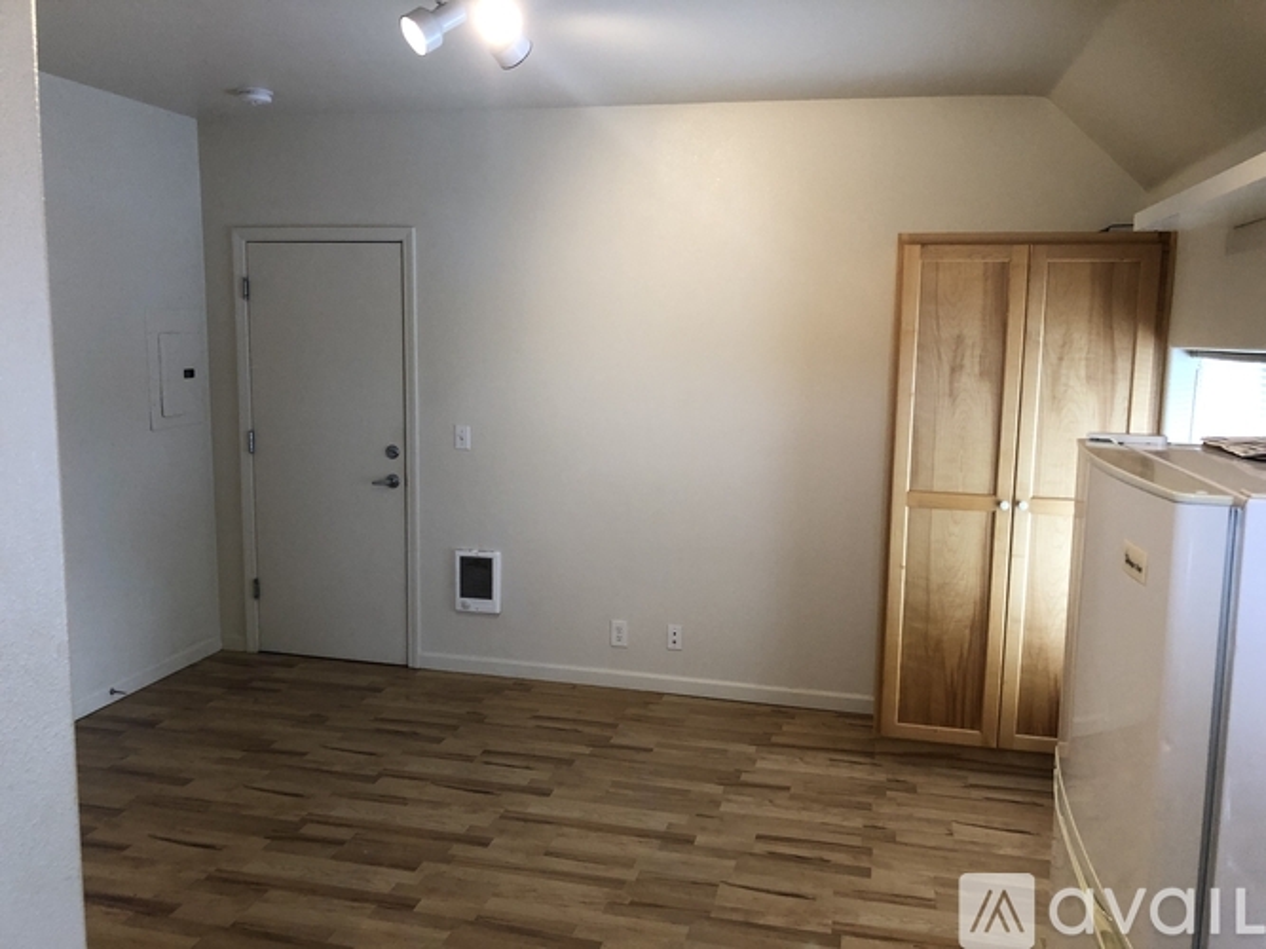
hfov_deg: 63.5
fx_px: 1024
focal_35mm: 28
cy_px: 474
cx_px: 633
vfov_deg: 49.7
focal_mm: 4
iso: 40
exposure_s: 1/17
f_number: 1.8
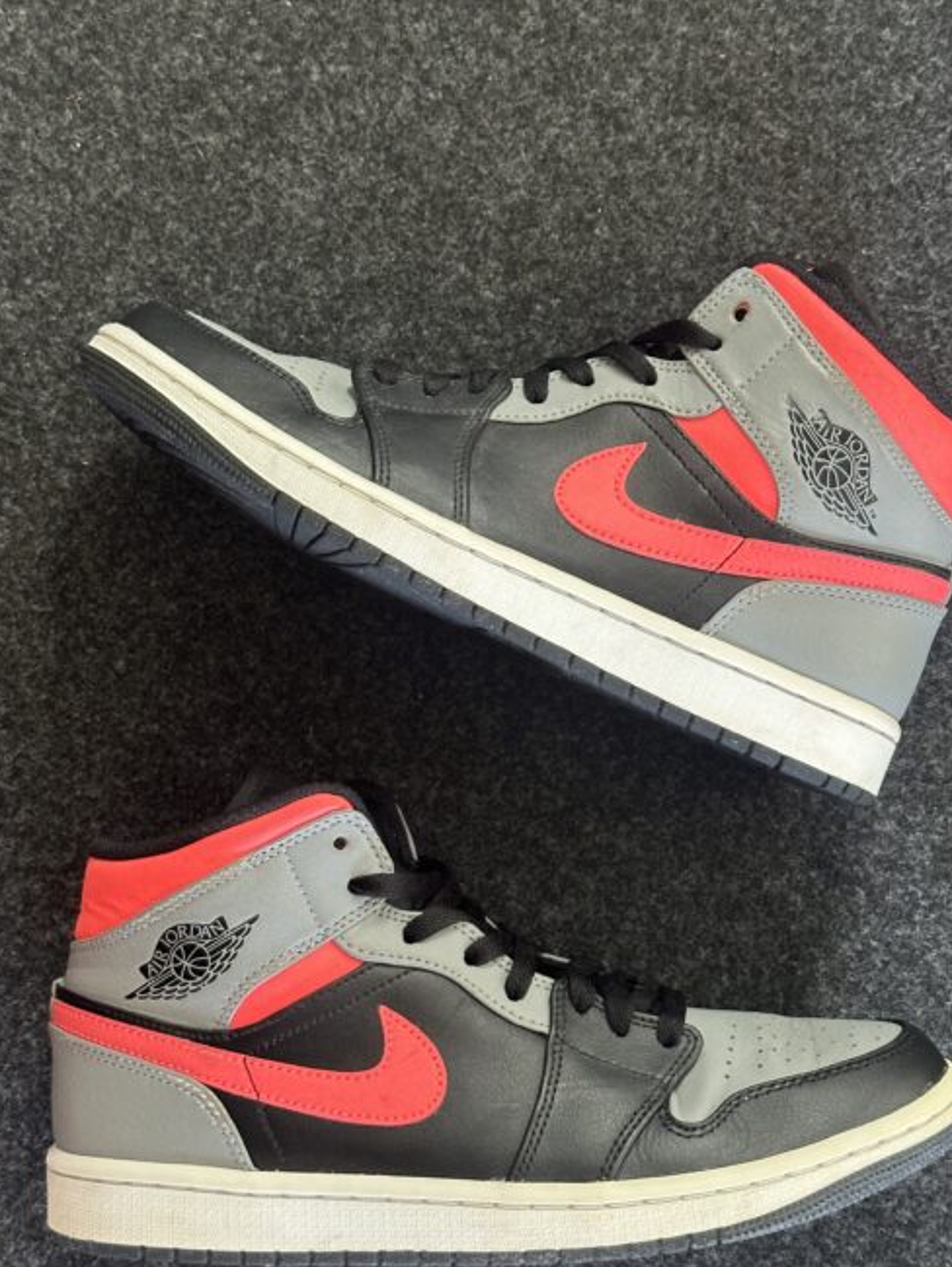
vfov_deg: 32.6
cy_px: 757
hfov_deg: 24.8
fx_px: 2162
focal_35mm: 59
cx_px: 511
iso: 200
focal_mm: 6.86
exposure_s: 1/50
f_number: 1.78
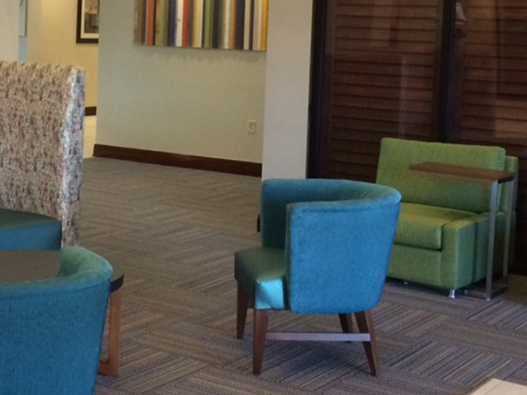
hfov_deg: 27.5
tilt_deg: -3.0
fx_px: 1066
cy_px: 84
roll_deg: -1.7
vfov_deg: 20.8
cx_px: 159
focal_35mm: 70
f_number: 2.2
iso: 160
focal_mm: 4.15
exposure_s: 1/30
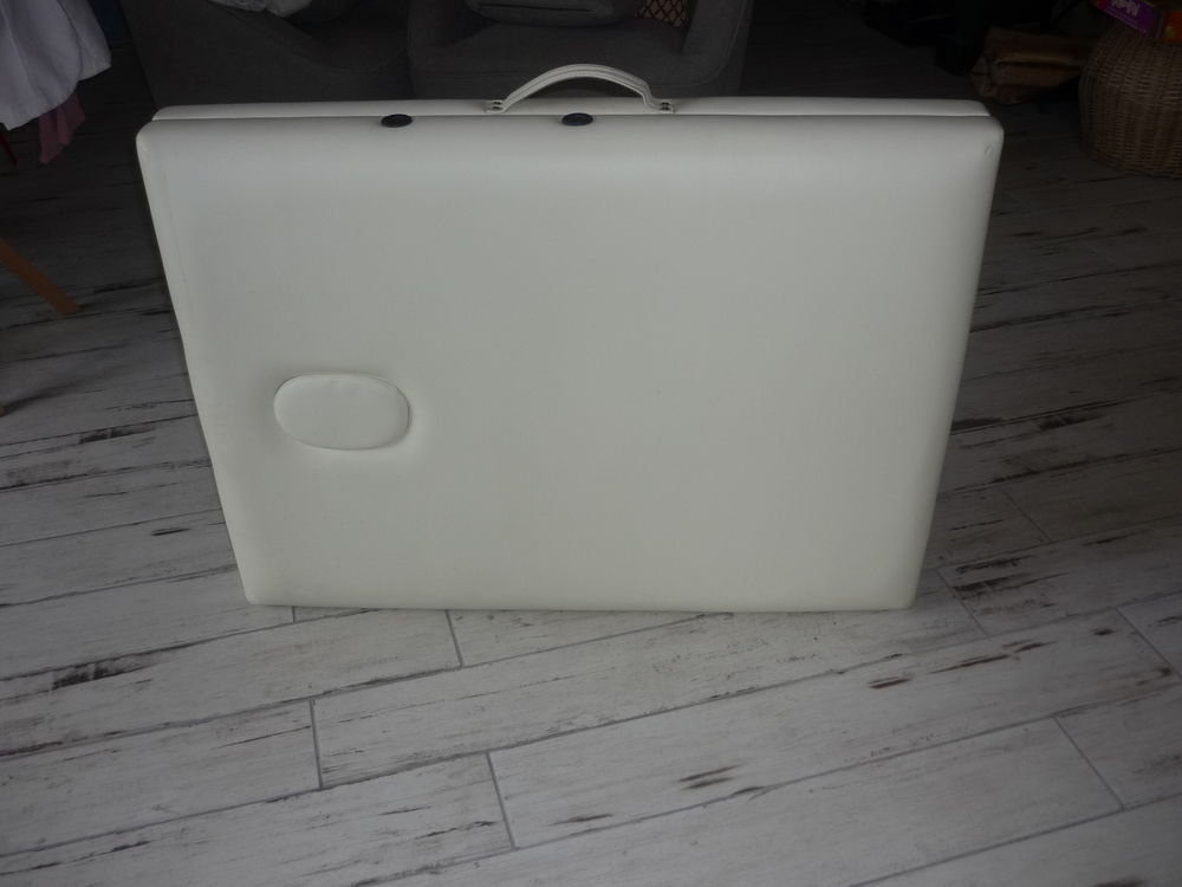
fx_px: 1127
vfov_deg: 42.9
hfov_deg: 55.4
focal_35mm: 33
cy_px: 444
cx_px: 591
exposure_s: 1/30
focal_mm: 5.5
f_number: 2.8
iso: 100
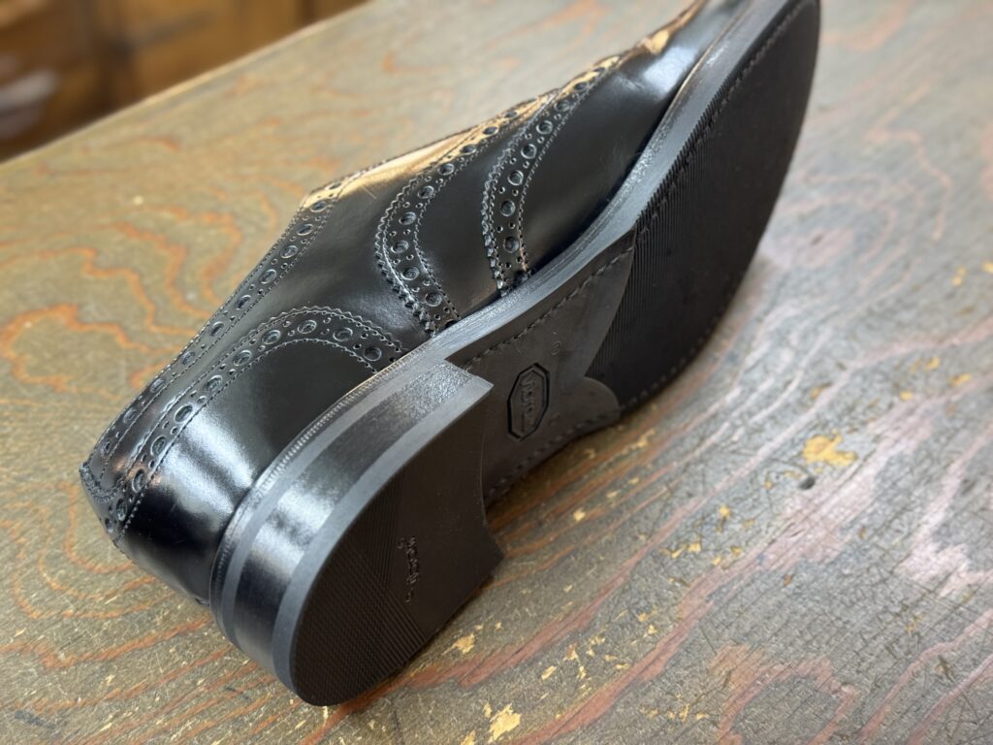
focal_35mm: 48
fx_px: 1377
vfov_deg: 30.3
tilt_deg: -48.1
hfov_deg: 39.7
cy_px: 372
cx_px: 496
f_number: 1.78
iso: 400
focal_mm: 6.76
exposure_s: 1/40
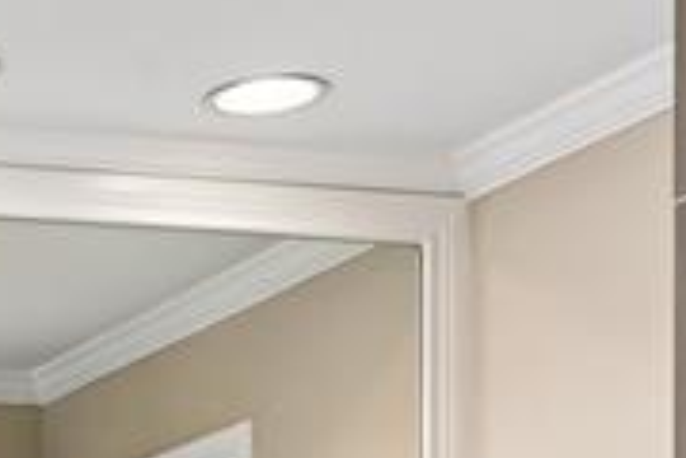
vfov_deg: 11.7
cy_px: 843
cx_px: -541
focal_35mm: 108
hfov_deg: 16.1
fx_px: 2058
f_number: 8
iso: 400
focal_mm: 19
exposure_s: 1/25
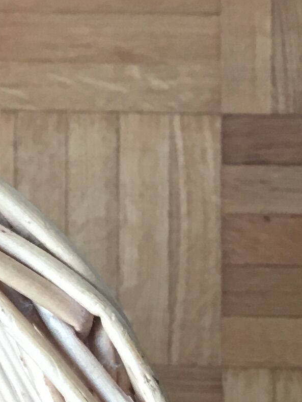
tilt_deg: -85.5
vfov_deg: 12.8
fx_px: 1721
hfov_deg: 9.0
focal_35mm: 148
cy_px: 551
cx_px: -424
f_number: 2.2
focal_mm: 4.15
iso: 40
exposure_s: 1/17
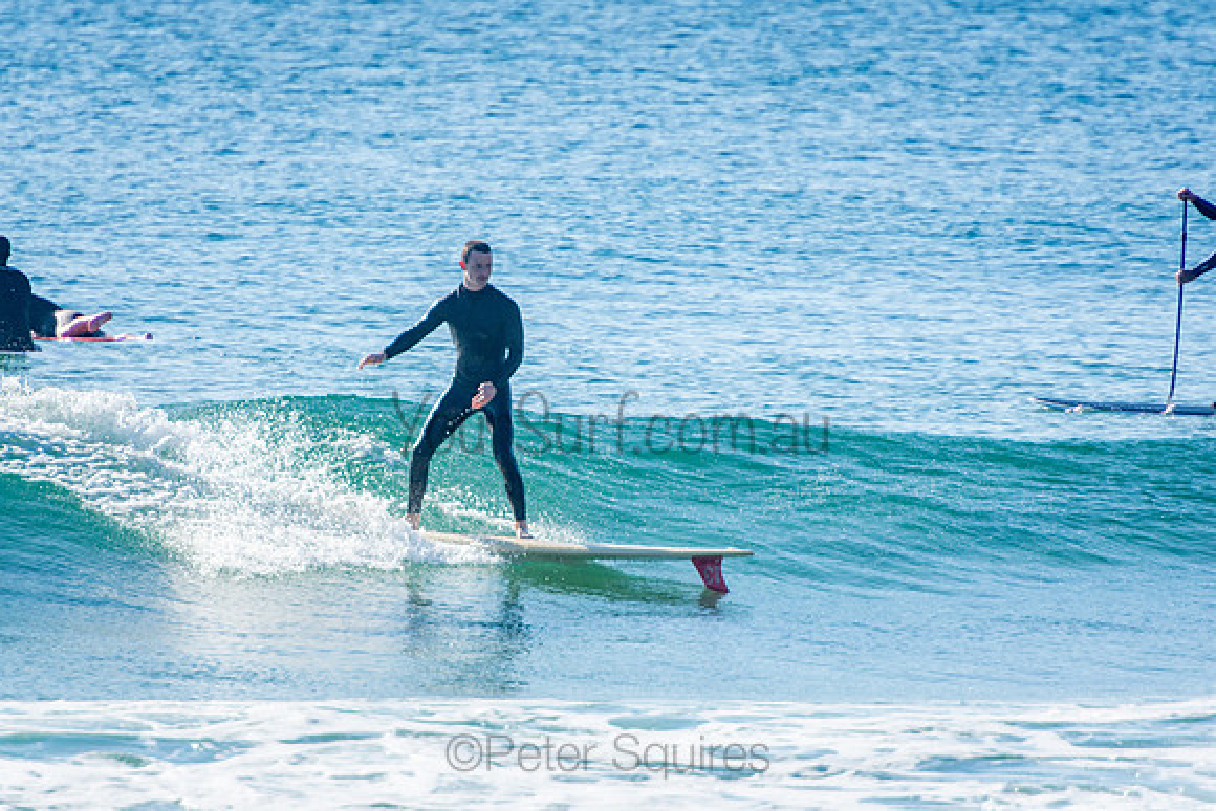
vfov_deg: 2.3
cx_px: 608
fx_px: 20270
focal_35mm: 600
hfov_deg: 3.4
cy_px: 406
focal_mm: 400
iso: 220
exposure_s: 1/1250
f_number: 5.6
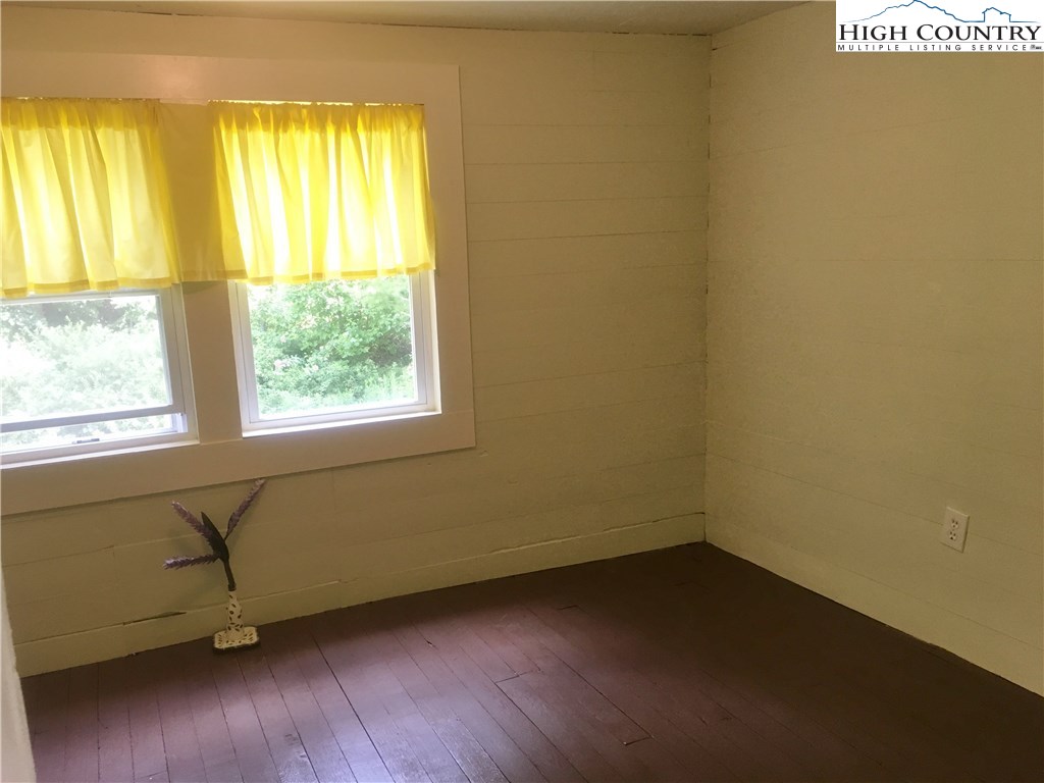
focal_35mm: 29
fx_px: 875
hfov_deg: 61.7
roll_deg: +1.3
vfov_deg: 48.2
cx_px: 522
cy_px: 392
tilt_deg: -10.1
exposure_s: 1/30
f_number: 2.2
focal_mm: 4.15
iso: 40
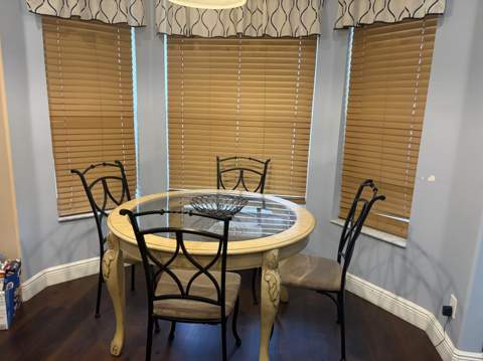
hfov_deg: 67.4
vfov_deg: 53.0
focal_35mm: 26
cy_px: 180
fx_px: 362
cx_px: 242
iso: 250
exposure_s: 1/60
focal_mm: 5.96
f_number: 1.6
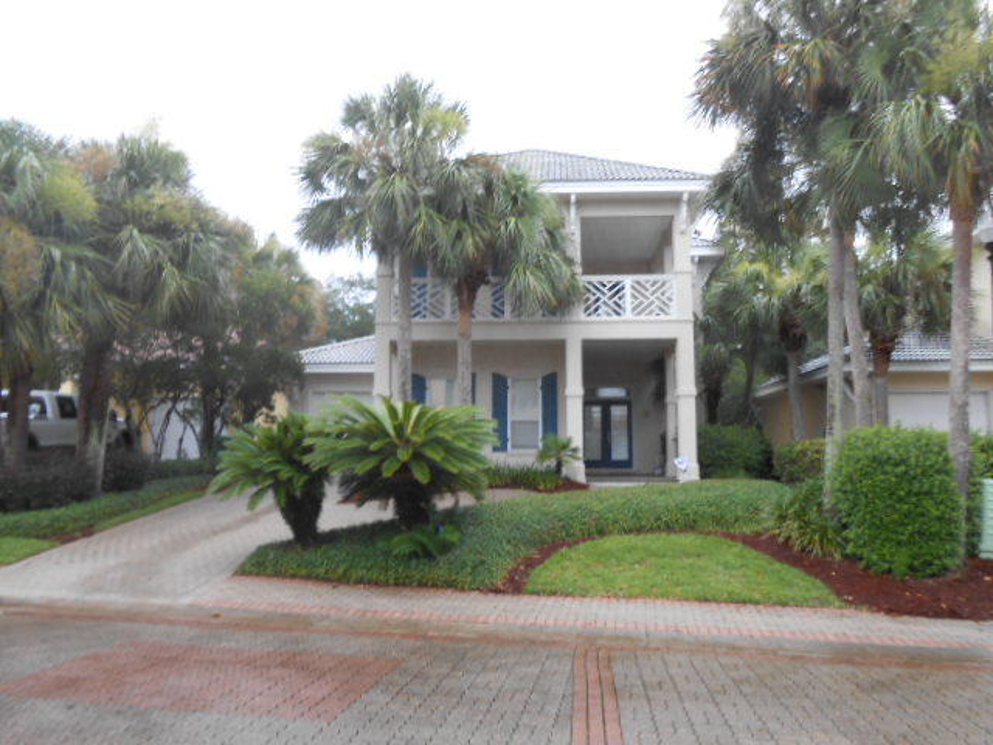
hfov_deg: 67.3
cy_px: 372
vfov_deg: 53.1
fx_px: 746
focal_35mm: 26
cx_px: 496
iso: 80
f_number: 3.5
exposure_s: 1/40
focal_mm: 4.6
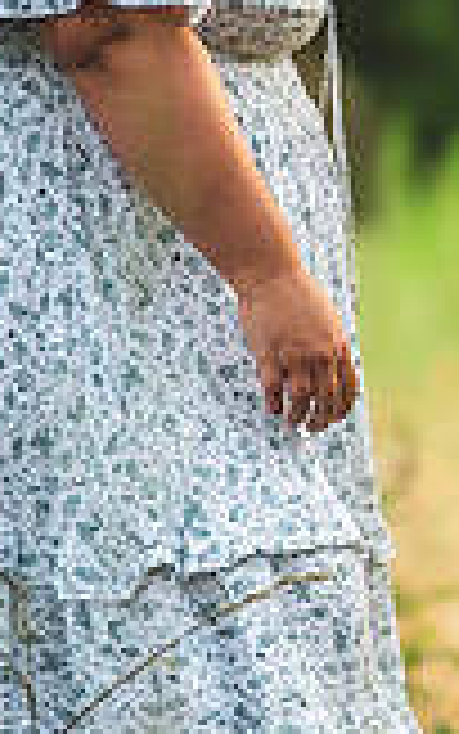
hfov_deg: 1.8
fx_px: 14518
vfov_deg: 2.9
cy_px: 394
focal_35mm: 726
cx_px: 1238
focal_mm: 200
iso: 320
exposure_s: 1/400
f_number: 2.8
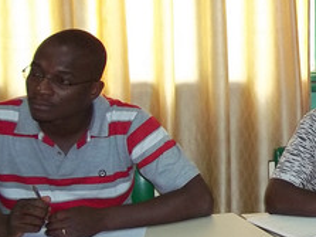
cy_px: 82
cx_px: 380
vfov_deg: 16.0
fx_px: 839
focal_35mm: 92
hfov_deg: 20.0
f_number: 2.9
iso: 160
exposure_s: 1/30
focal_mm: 5.7
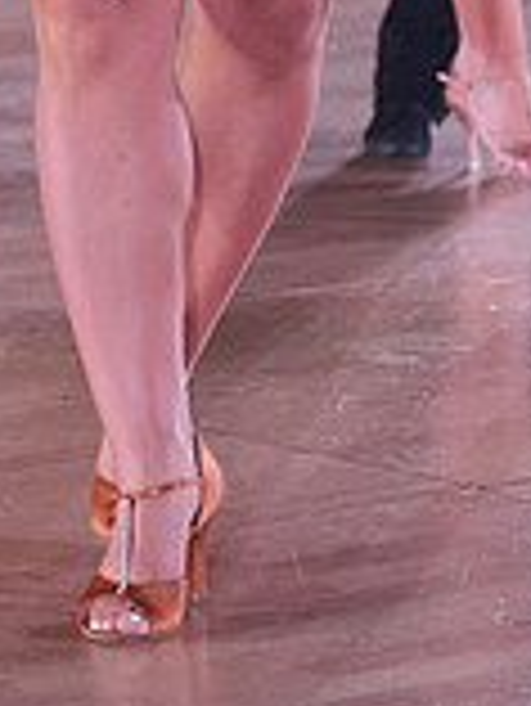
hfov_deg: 5.2
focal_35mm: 284
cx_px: -295
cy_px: -409
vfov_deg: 6.9
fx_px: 5801
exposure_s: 1/400
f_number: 4
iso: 2000
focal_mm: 80
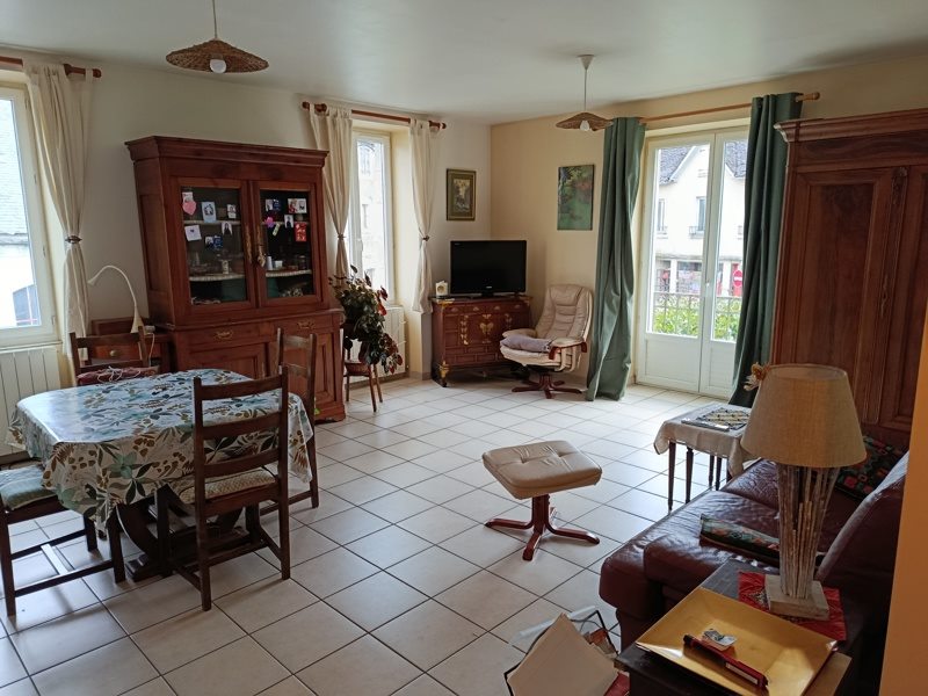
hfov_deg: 71.6
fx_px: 643
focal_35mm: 24
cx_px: 464
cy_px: 348
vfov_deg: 56.8
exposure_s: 1/100
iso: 513
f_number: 1.7
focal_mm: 5.24
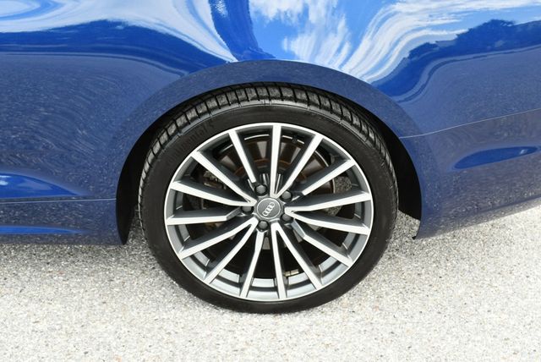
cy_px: 181
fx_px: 722
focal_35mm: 48
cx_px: 270
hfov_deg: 41.1
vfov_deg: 28.1
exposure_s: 1/250
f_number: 5.6
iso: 360
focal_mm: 24
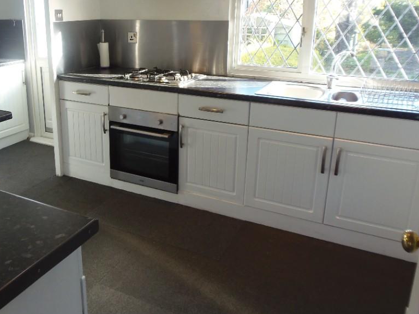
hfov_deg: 55.6
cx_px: 140
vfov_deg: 43.9
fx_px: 387
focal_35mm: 32
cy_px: 120
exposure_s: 1/30
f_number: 2.9
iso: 80
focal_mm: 4.3
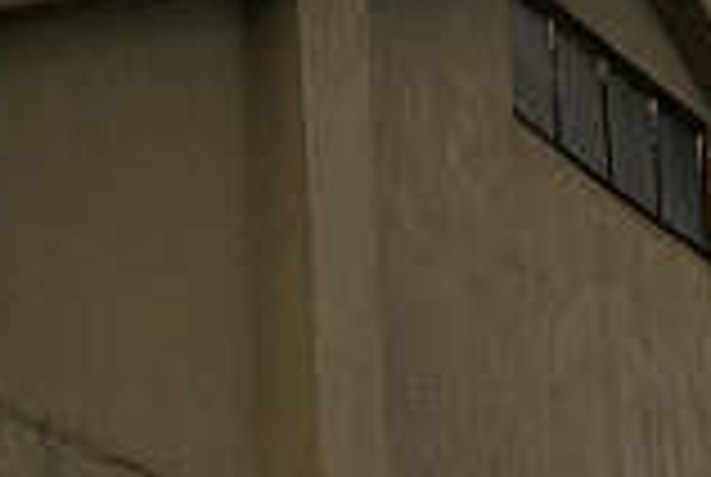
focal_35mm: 240
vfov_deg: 5.7
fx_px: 4758
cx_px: 902
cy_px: 346
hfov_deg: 8.4
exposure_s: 1/500
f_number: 8
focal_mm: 55
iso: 200
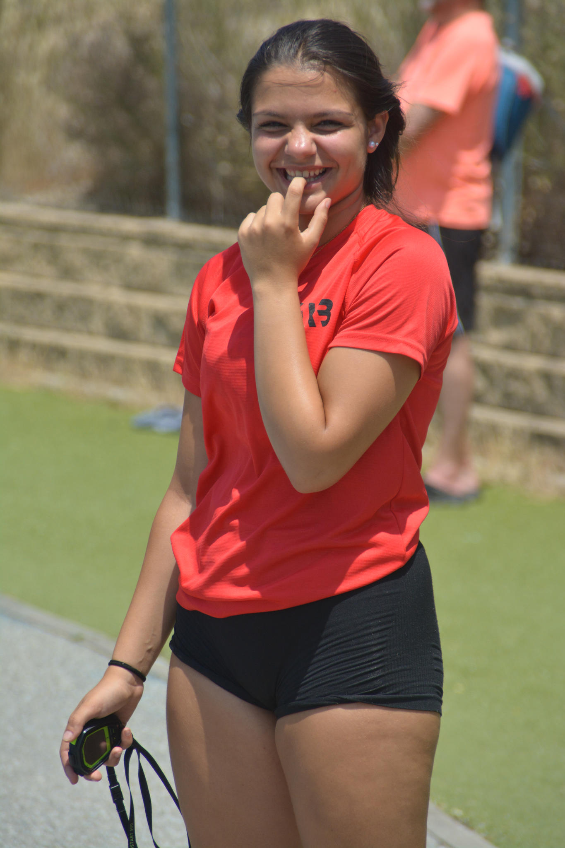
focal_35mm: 300
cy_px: 424
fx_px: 7063
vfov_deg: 6.9
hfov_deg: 4.6
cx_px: 282
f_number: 6.3
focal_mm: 200
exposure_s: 1/1600
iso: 400
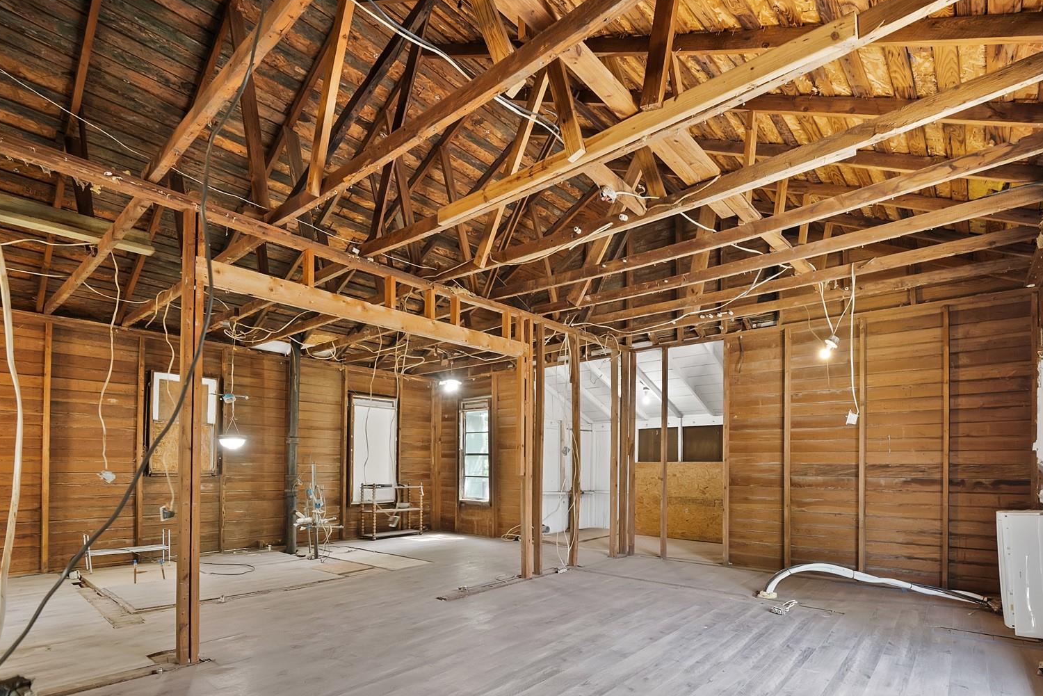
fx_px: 464
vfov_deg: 72.3
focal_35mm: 16
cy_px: 443
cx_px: 607
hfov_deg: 95.9
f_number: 9
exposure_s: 1
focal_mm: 12
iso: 640
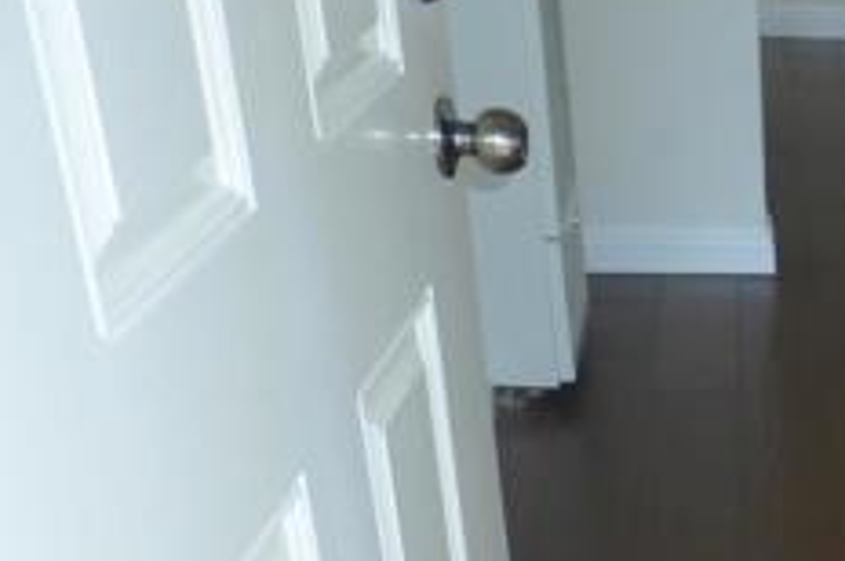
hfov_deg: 24.9
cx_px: 1133
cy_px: 652
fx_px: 1617
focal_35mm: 69
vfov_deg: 18.7
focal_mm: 4.3
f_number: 3.3
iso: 160
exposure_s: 1/60
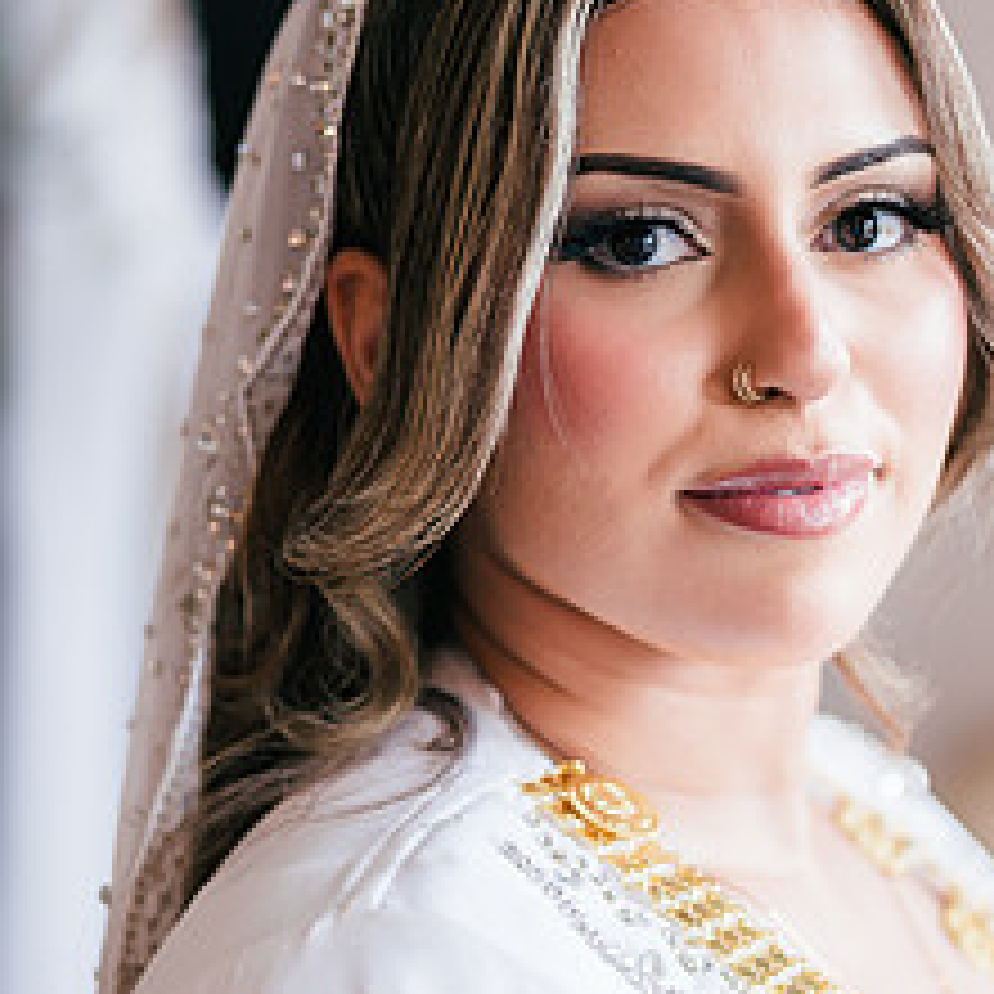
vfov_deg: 13.4
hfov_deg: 13.4
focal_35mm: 130
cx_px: 639
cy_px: 630
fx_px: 4223
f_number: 1.4
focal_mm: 50
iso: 160
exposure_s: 1/160
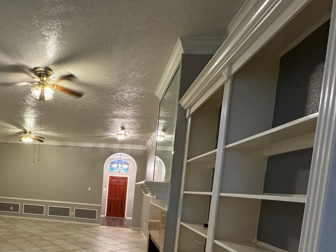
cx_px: 83
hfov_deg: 65.1
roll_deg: -4.0
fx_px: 243
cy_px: 202
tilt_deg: -4.8
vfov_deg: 51.4
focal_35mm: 25
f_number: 2.2
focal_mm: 2.22
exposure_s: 1/60
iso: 400
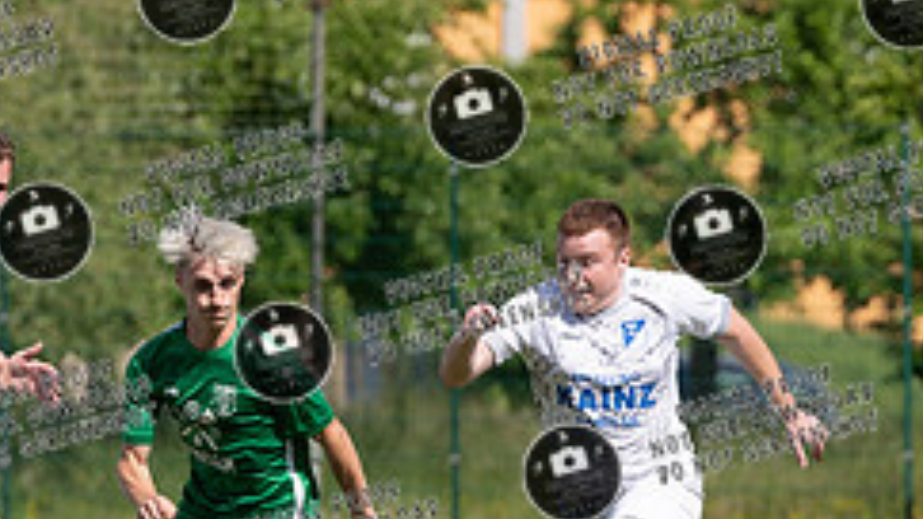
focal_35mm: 762
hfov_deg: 2.8
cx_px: 406
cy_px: 355
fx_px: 18645
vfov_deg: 1.6
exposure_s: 1/1600
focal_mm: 195
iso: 110
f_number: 3.5
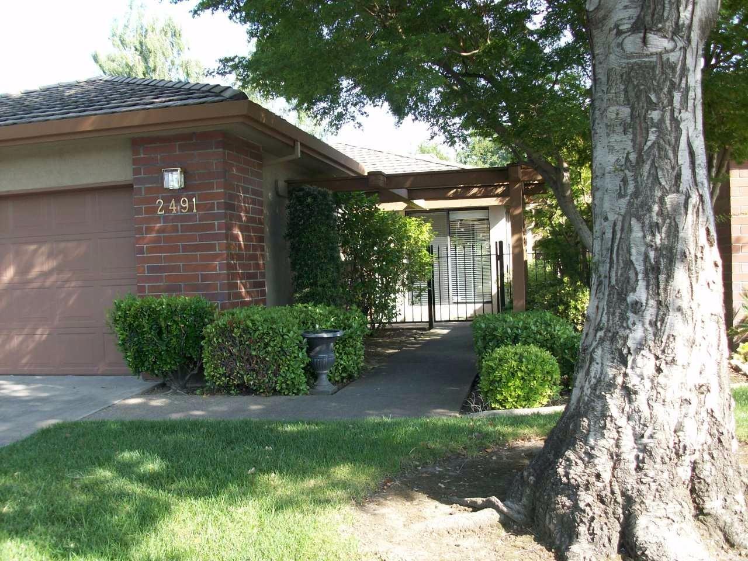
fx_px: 735
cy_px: 280
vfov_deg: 41.8
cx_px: 374
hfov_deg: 54.0
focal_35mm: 34
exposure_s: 1/155
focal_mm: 5.7
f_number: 2.8
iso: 64
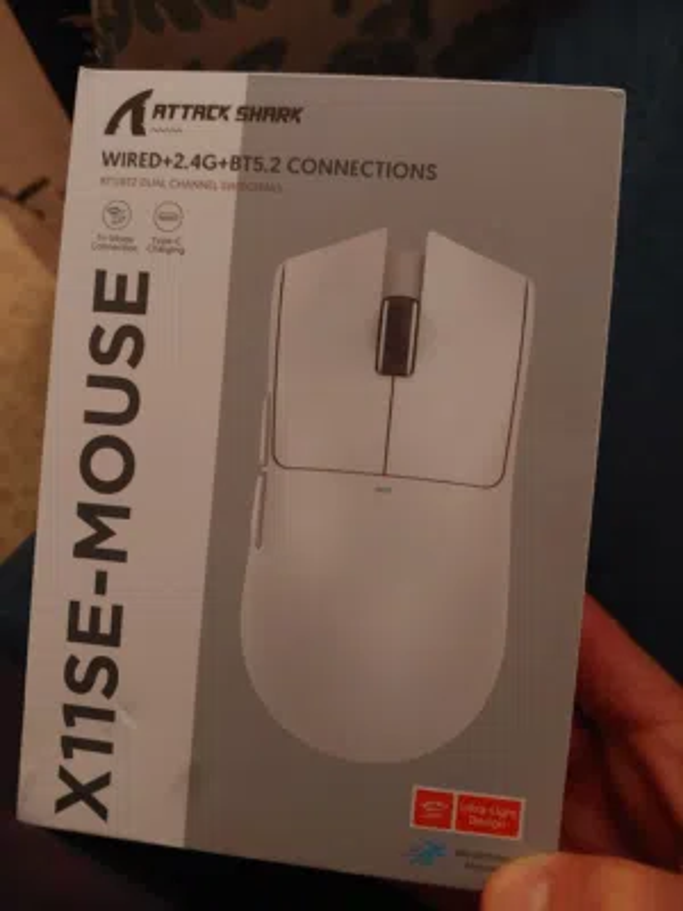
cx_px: 342
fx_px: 605
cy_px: 456
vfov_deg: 73.9
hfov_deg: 58.9
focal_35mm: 23
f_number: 1.8
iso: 500
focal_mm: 5.06
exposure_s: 1/33.3
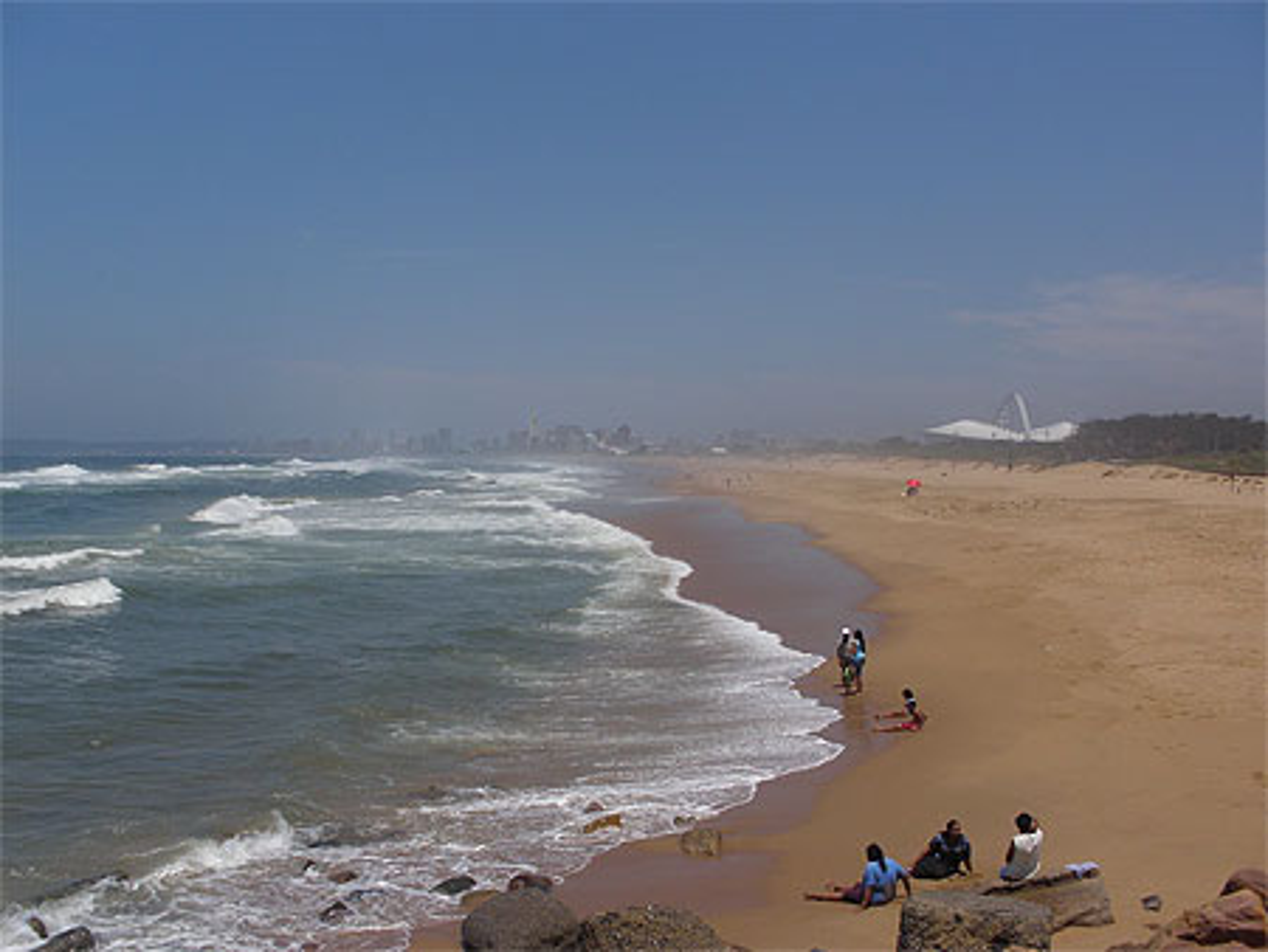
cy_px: 476
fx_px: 1319
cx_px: 634
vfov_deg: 39.7
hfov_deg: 51.3
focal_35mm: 36
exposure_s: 1/800
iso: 64
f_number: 5.6
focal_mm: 6.3
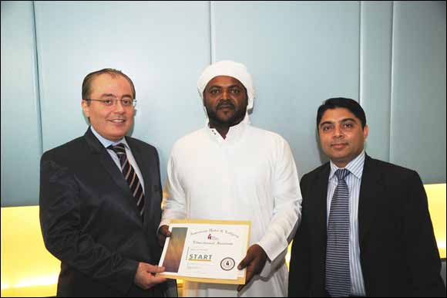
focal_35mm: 38
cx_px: 224
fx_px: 472
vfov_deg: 35.0
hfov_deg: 50.7
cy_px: 149
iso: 2500
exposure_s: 1/100
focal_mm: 38
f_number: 5
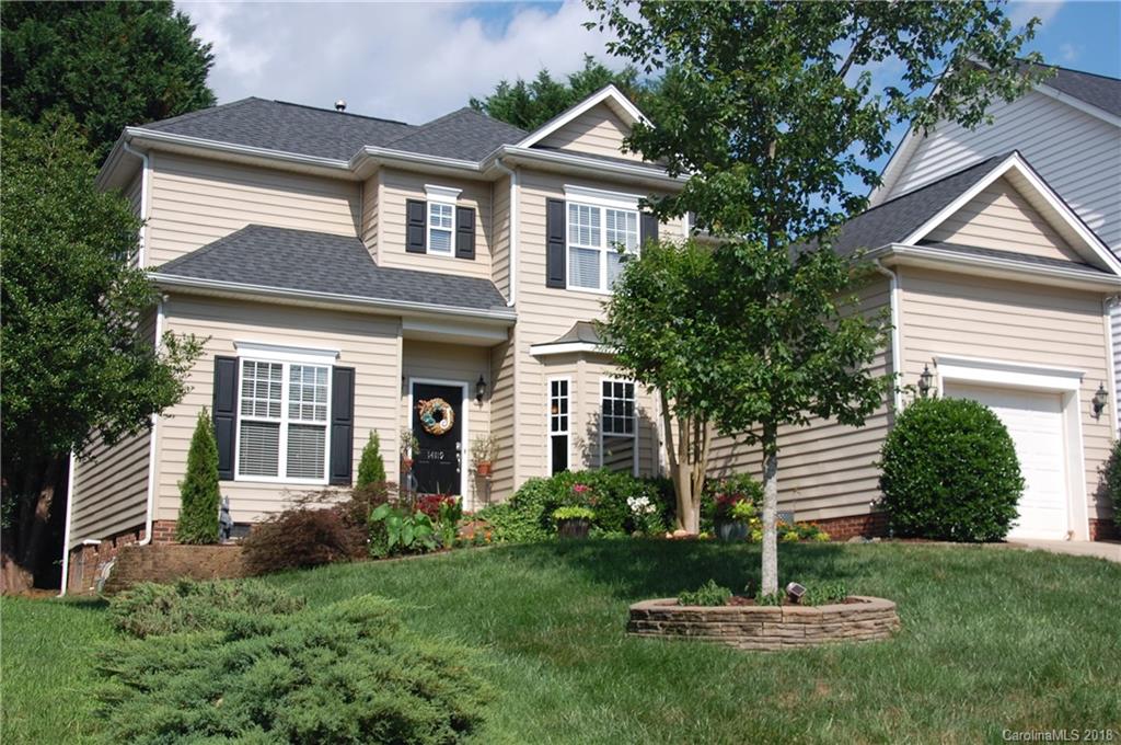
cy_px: 372
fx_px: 1399
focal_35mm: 45
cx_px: 560
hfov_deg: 43.7
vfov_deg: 29.8
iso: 200
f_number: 10
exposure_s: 1/400
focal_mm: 30
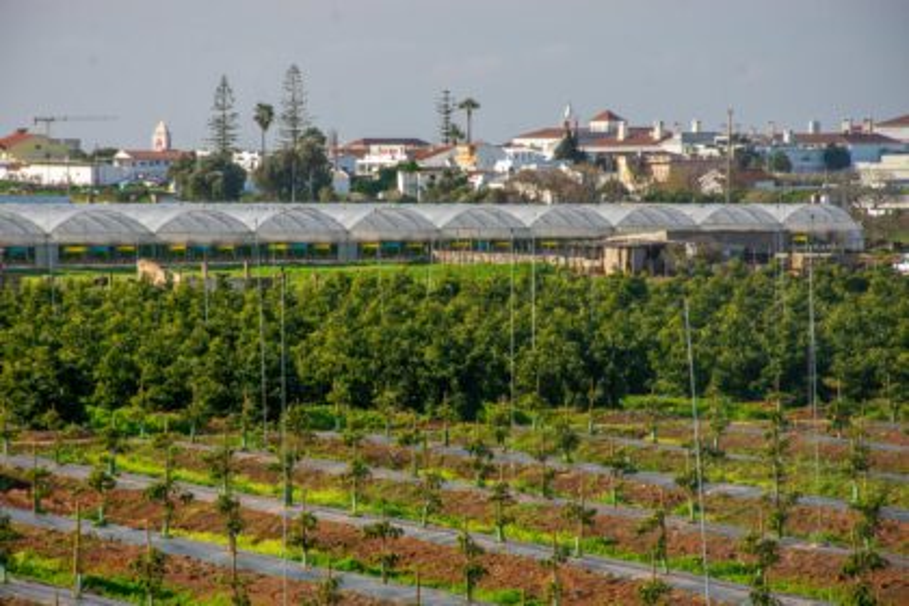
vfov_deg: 6.5
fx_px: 5302
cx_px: 454
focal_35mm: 210
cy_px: 303
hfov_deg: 9.8
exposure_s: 1/125
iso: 125
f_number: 8
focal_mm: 140
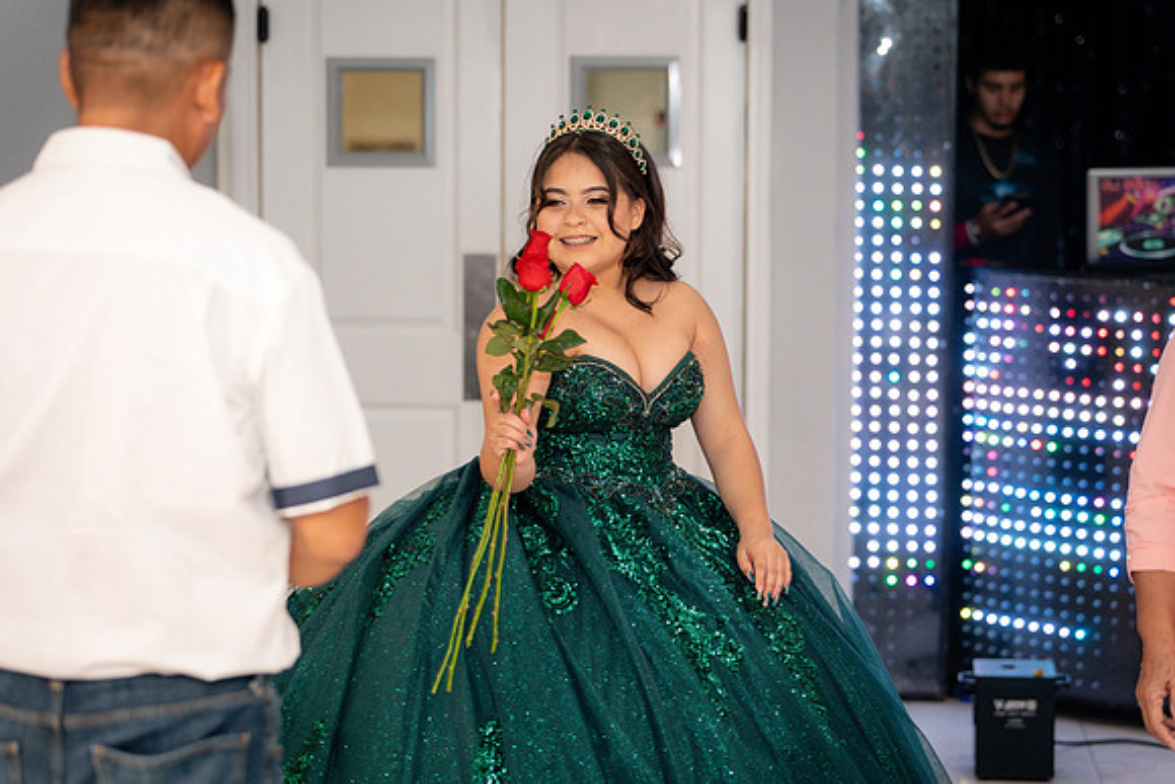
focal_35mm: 85
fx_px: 2780
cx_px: 588
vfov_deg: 16.1
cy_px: 392
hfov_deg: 23.9
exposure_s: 1/250
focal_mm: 82
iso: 800
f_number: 2.8
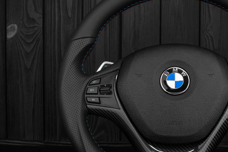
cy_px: 85
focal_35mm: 86
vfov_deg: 15.9
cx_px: 176
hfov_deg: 23.4
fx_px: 543
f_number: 6.3
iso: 500
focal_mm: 35
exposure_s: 1/125
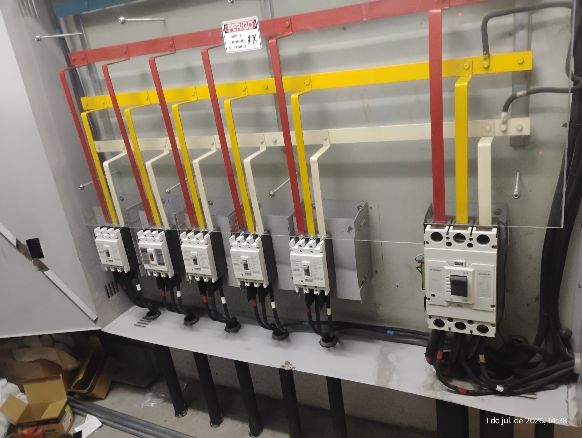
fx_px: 471
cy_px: 219
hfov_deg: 63.4
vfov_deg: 49.9
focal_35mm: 28
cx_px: 291
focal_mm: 4.26
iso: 2619
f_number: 1.8
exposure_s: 1/30
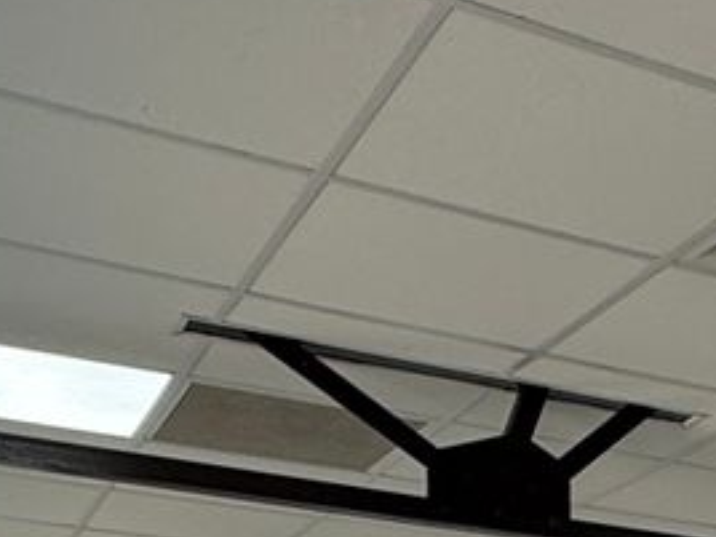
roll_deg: -1.3
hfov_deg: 29.0
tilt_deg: -3.7
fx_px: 1200
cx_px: 850
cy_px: 1030
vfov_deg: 18.3
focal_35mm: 58
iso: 64
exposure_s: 1/99
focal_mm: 2.22
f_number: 2.2
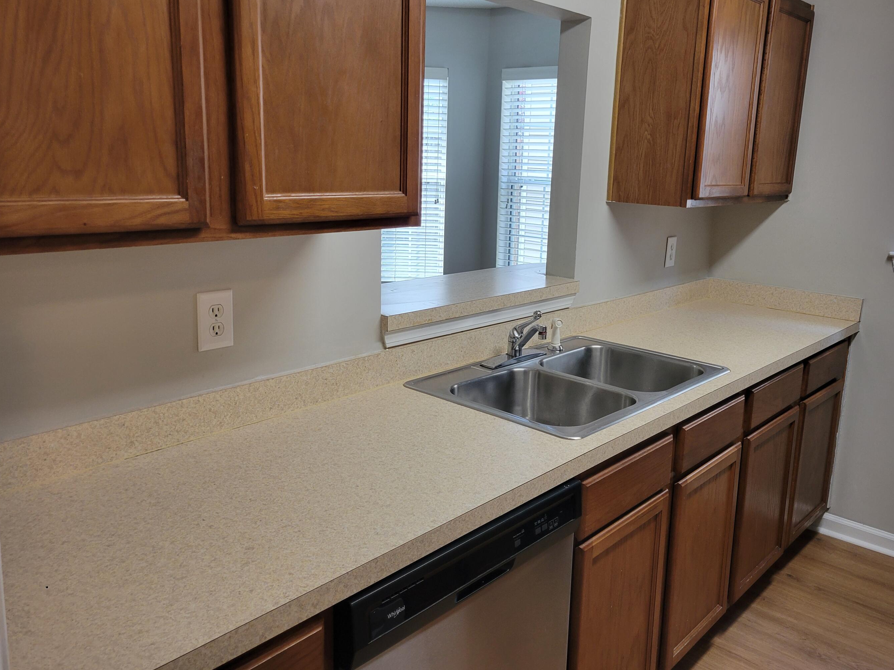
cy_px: 310
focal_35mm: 29
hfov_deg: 61.5
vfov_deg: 48.2
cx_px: 495
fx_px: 749
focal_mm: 5.4
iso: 160
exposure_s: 1/120
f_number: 1.8
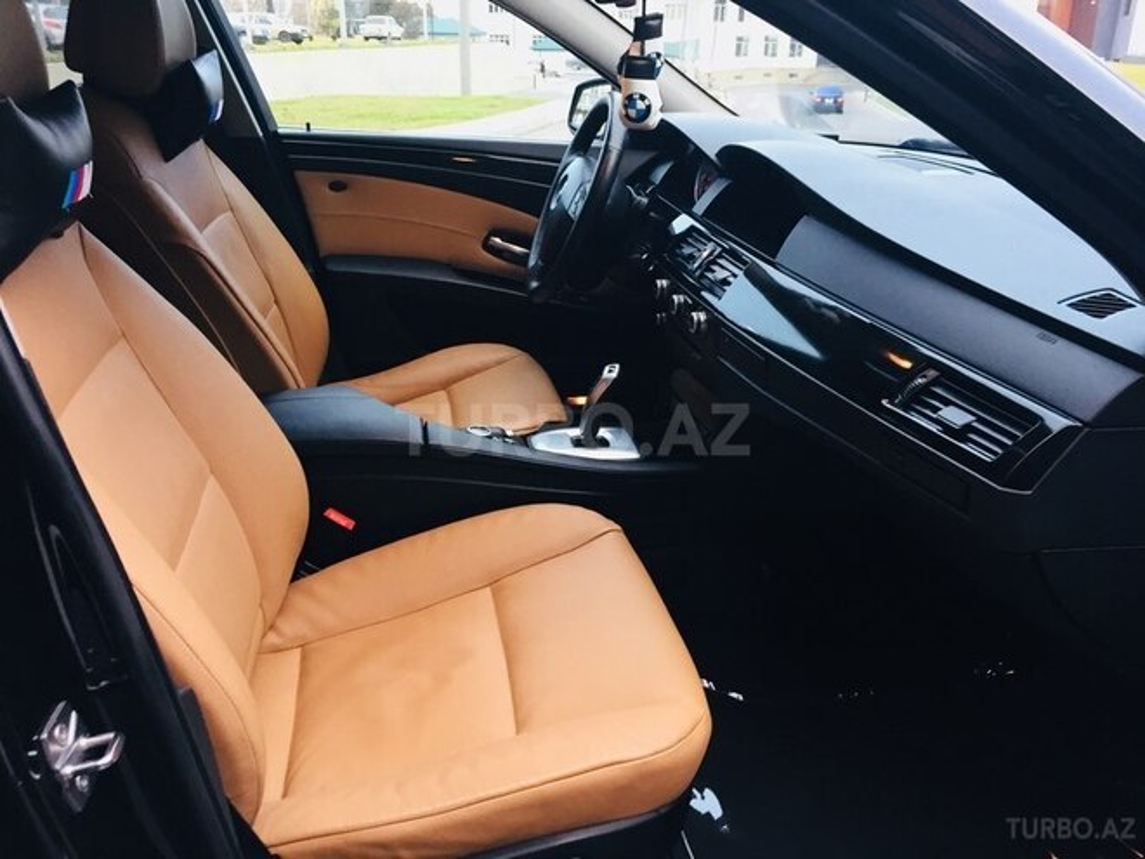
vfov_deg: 48.2
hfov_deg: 61.7
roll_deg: -1.5
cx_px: 572
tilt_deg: -22.6
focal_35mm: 29
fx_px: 959
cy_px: 430
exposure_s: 1/33
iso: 100
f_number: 2.2
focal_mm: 4.15
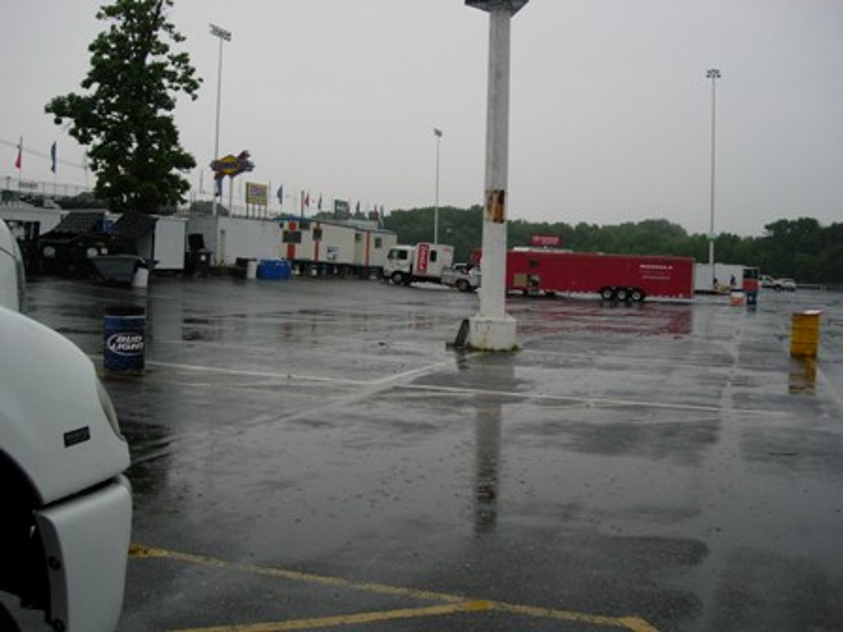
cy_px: 316
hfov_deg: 49.0
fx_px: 925
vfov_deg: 37.7
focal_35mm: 38
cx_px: 422
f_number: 2.8
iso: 79
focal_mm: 7.8
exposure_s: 1/406
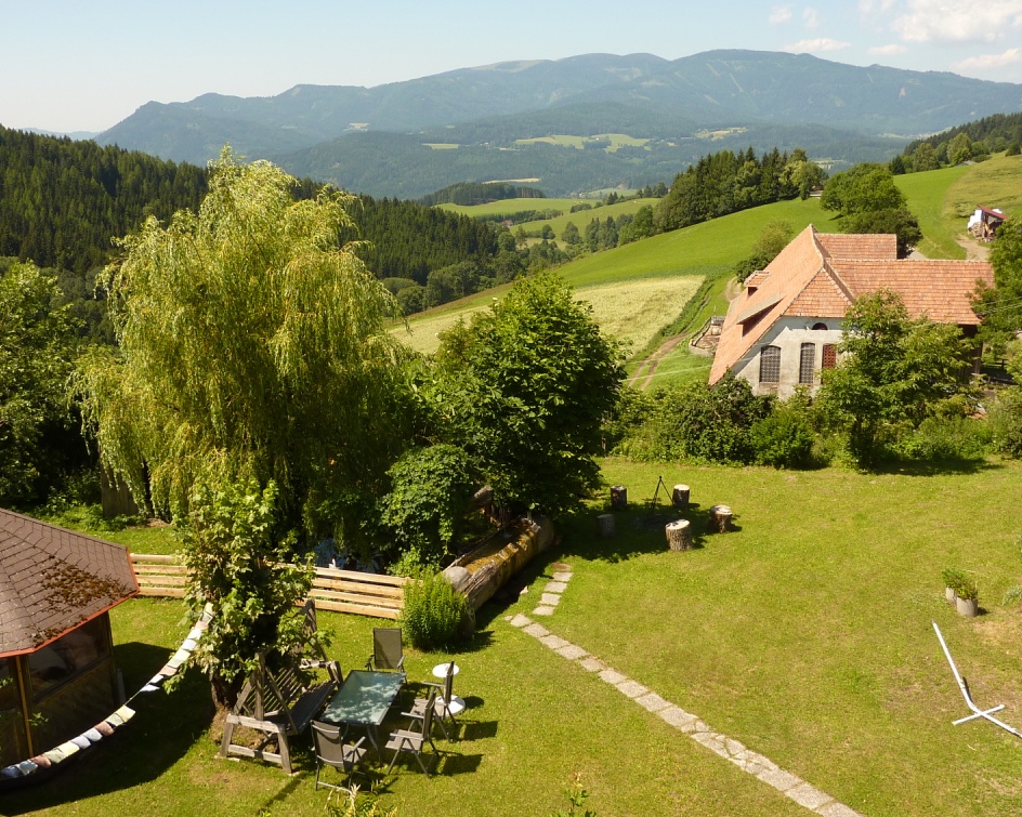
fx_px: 1089
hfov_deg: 50.3
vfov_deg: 41.1
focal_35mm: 36
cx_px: 480
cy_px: 410
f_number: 4
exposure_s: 1/500
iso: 80
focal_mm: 4.7
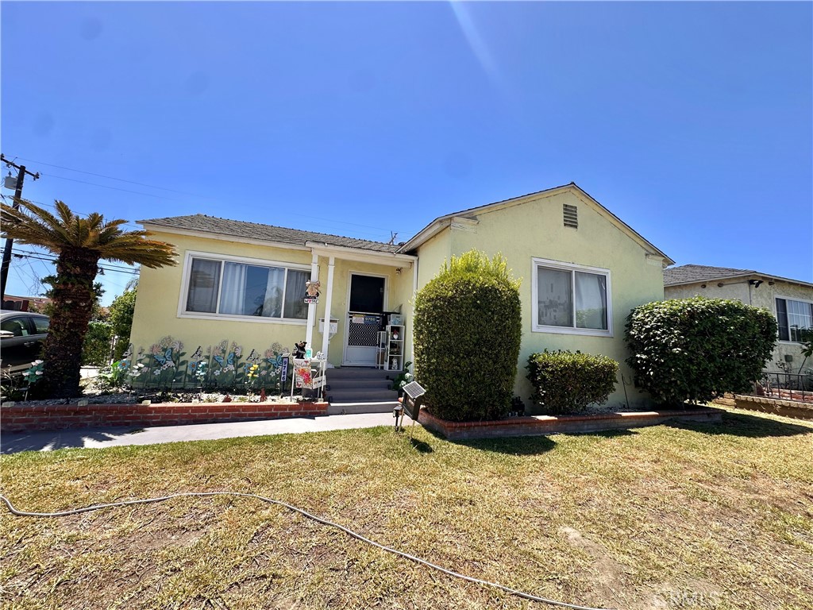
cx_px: 406
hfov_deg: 102.1
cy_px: 305
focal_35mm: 14
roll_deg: +0.2
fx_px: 329
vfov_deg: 85.7
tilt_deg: +9.2
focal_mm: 2.22
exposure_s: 1/1247
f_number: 2.2
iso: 40
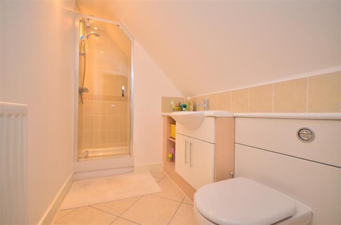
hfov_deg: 100.5
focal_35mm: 15
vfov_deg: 77.0
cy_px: 112
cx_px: 170
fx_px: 142
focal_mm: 10
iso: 200
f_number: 5
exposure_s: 1/10
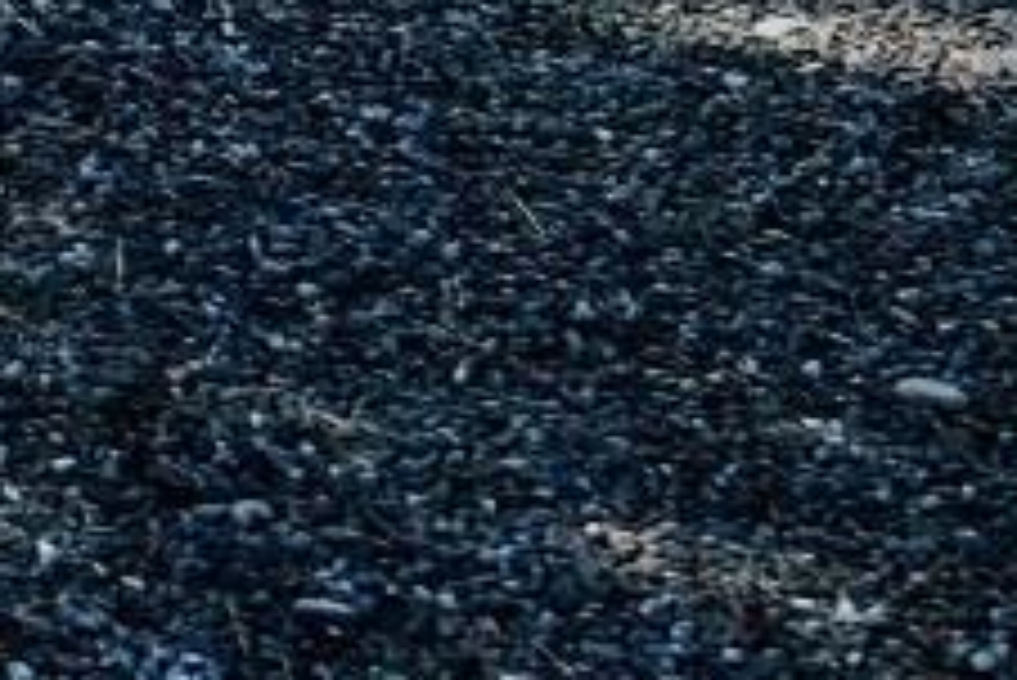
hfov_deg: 7.8
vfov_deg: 5.4
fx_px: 6756
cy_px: -1392
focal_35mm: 239
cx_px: -1674
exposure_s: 1/250
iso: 200
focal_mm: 24
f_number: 5.6
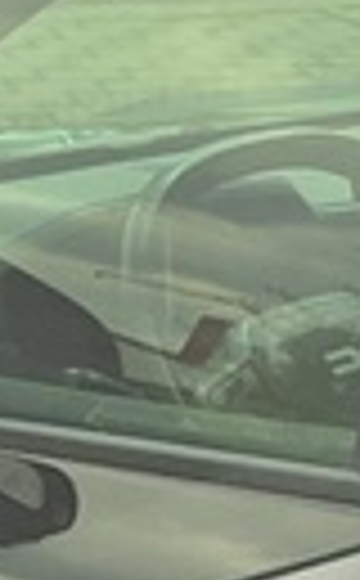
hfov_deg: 6.4
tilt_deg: -23.9
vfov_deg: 10.6
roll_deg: -0.5
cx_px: 976
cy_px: 854
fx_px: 3015
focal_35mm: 191
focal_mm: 3
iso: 32
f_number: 1.8
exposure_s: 1/120
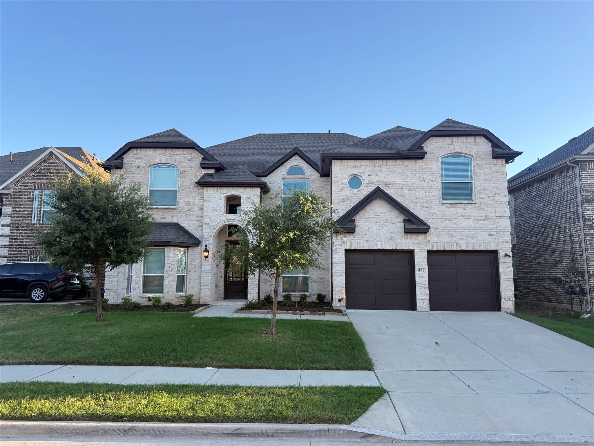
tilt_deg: +7.9
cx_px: 297
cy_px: 223
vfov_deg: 56.8
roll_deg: -0.8
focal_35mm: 24
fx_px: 412
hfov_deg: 71.6
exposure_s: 1/728
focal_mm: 6.76
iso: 100
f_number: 1.78
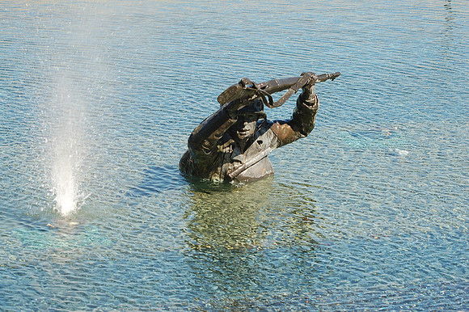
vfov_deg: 7.9
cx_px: 234
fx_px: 2265
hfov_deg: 11.8
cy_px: 156
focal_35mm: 174
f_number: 11
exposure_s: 1/100
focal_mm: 116
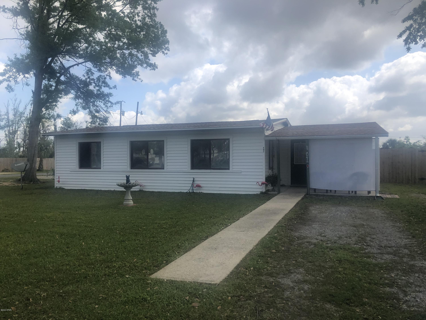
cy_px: 160
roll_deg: +2.7
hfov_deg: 63.4
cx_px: 213
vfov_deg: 49.7
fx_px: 345
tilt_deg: -1.6
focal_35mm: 28
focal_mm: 3.99
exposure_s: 1/2183
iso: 20
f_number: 1.8
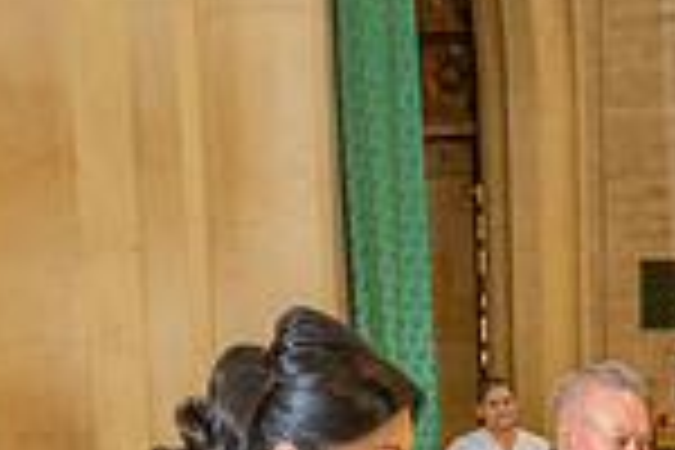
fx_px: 1744
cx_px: 738
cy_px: 763
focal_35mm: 93
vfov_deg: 13.5
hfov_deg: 20.9
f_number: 4.5
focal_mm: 24
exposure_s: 1/160
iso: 1000
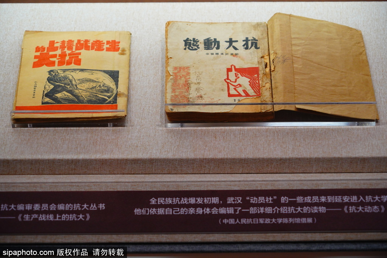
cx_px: 194
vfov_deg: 11.1
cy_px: 129
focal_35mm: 124
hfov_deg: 16.5
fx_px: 1333
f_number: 6.3
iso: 1600
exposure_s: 1/80
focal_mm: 124
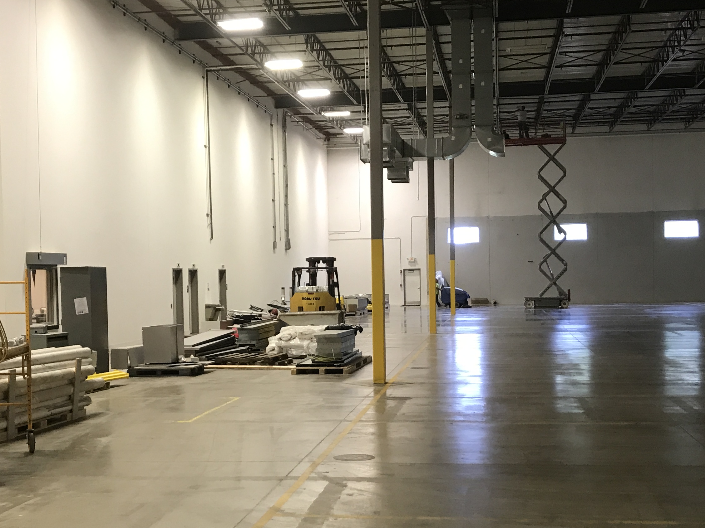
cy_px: 323
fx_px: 1018
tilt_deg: -2.3
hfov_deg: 38.2
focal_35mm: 50
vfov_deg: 29.0
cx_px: 345
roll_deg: +2.2
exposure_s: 1/17
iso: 40
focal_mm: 3.99
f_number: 1.8
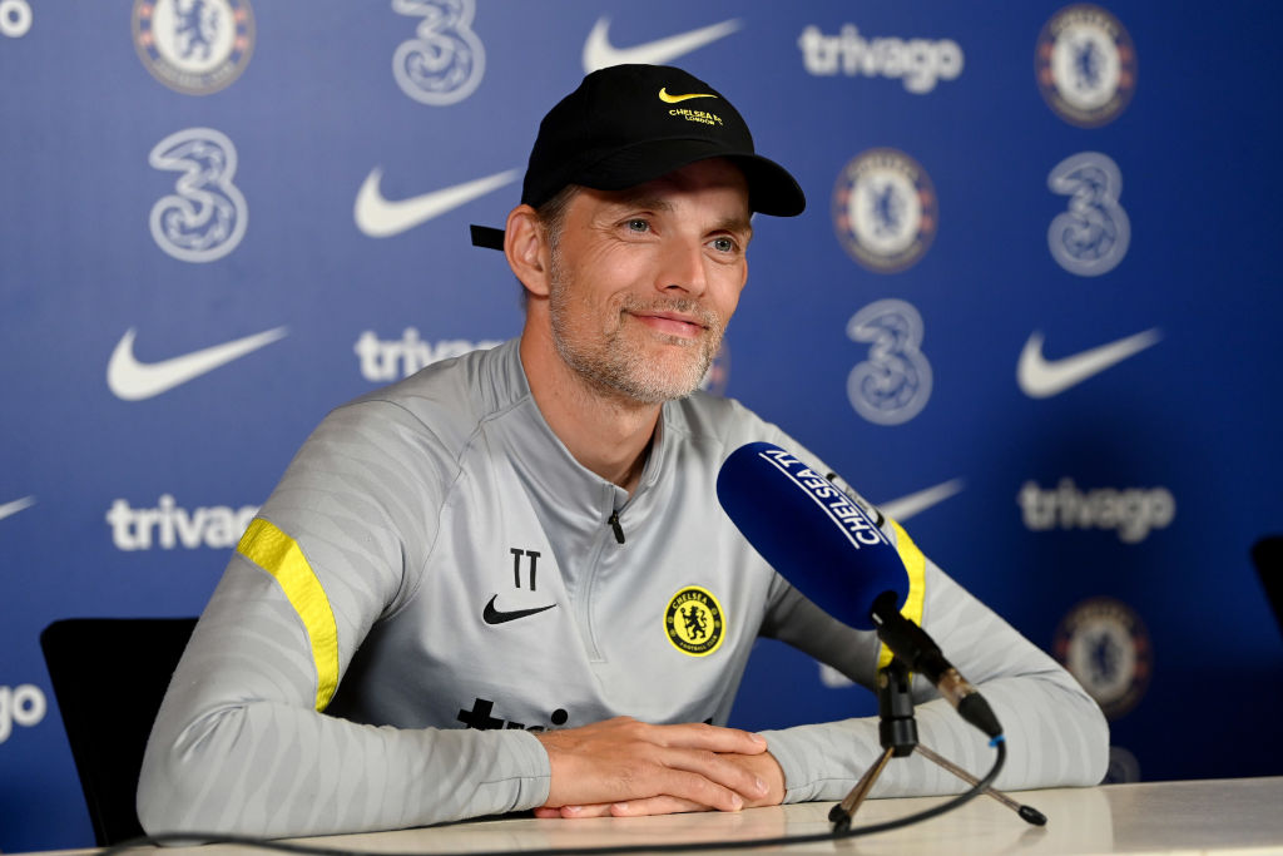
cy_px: 428
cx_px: 642
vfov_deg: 11.4
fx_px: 4277
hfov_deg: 17.1
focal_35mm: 120
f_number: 2.8
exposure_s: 1/500
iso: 2000
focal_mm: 120
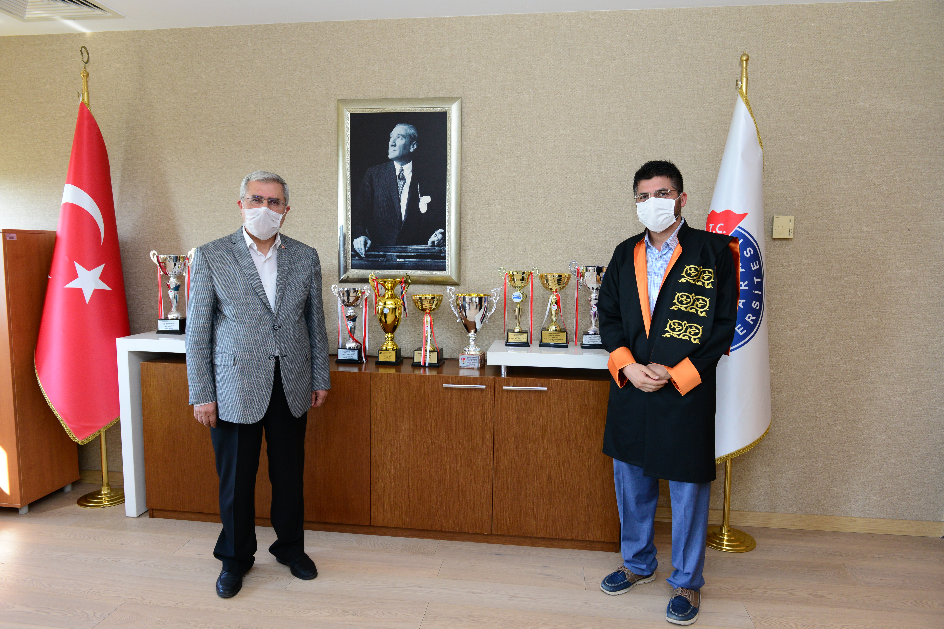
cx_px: 472
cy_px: 314
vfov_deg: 53.1
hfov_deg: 73.7
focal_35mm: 24
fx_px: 629
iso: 1250
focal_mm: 24
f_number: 5
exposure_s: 1/125
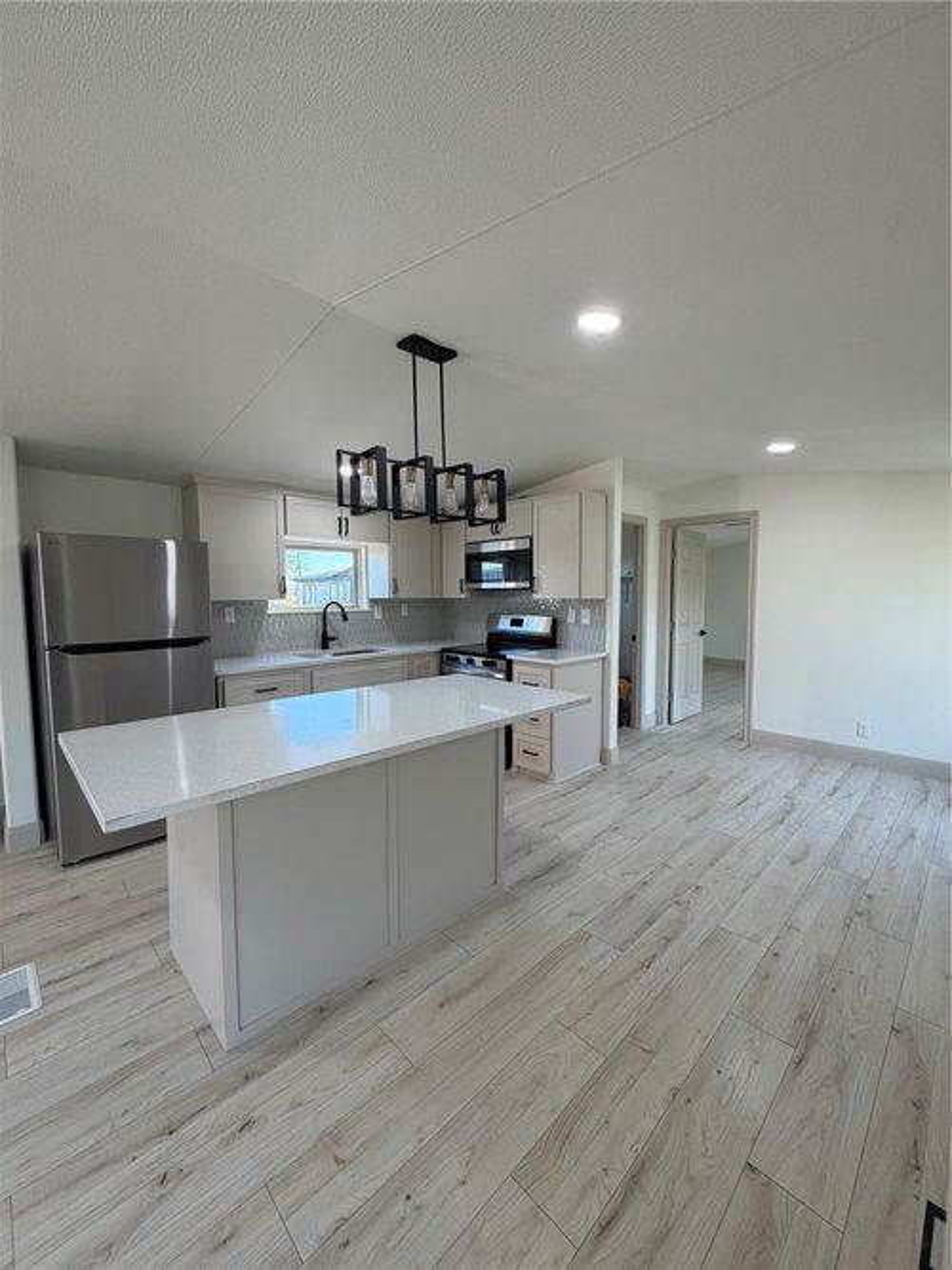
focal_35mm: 14
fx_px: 514
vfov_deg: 102.1
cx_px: 476
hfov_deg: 85.7
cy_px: 635
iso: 160
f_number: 2.2
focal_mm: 2.22
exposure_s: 1/121
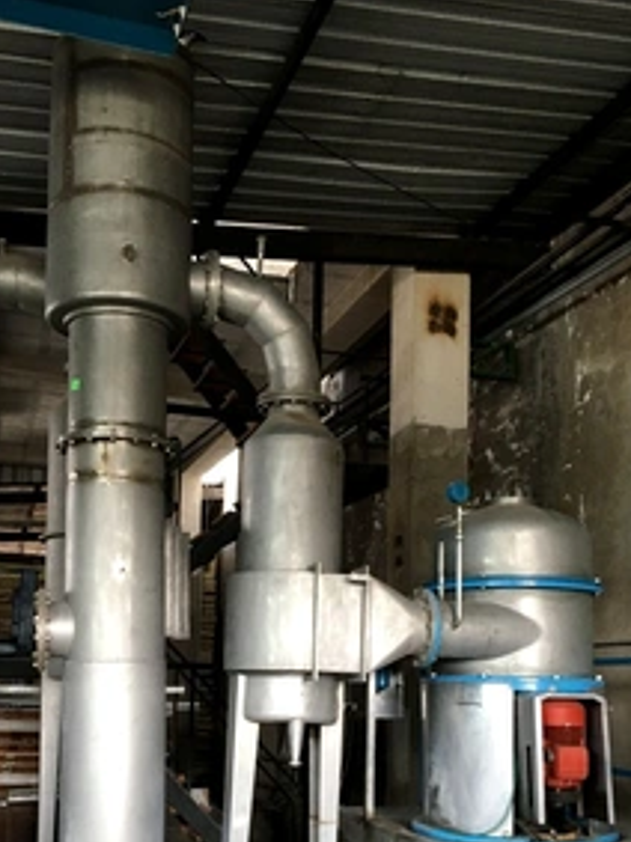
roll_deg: -0.7
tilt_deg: +6.5
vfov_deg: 44.9
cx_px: 292
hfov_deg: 35.1
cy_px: 580
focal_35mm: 41
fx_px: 997
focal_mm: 4.15
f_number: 2.2
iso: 100
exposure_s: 1/30
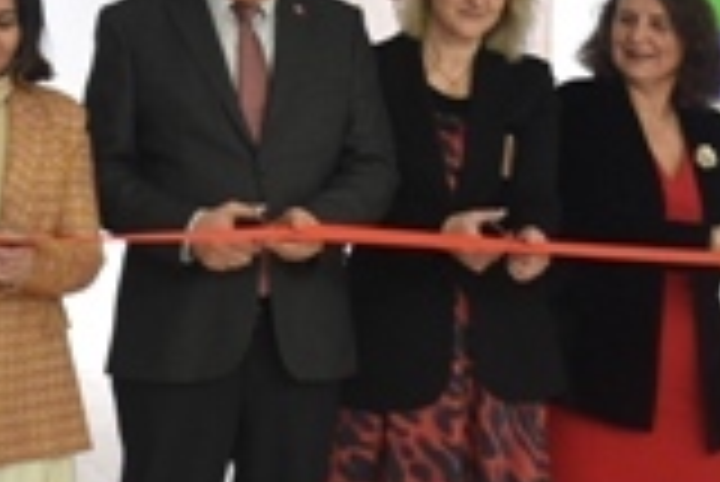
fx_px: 2702
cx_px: 207
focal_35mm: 135
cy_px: -106
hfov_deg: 15.1
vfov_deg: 10.0
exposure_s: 1/160
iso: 800
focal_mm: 18
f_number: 6.3
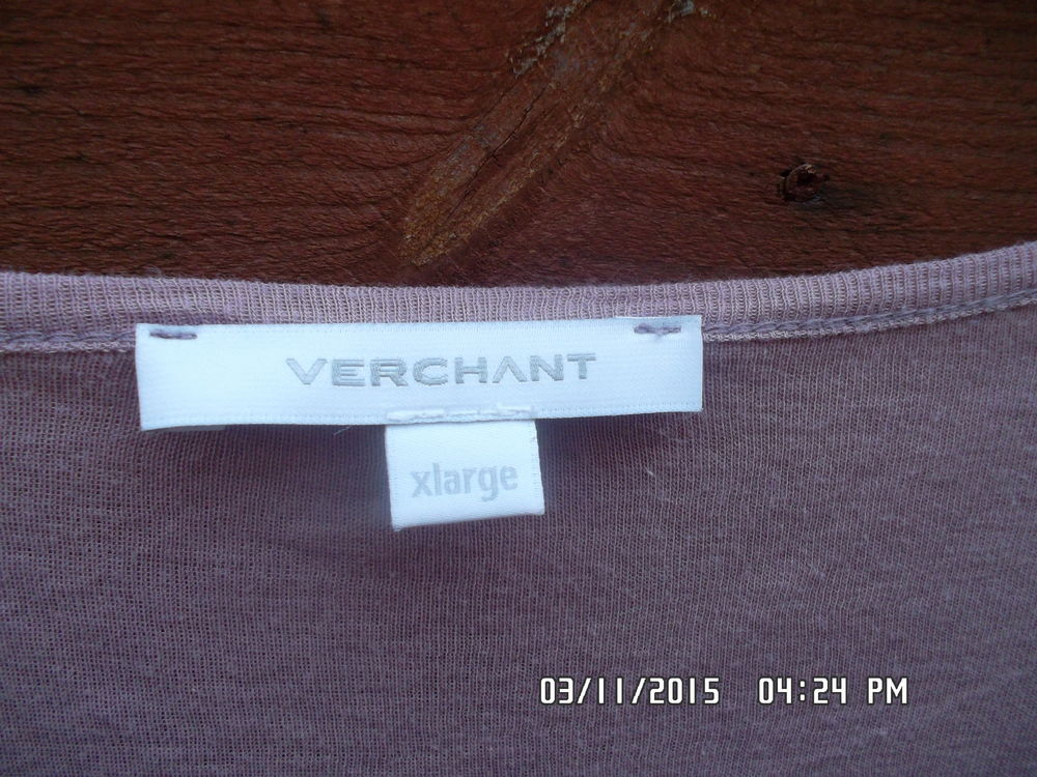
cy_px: 388
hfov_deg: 63.4
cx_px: 518
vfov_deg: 49.7
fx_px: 839
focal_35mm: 28
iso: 103
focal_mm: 4.1
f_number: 3.3
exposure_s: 1/45
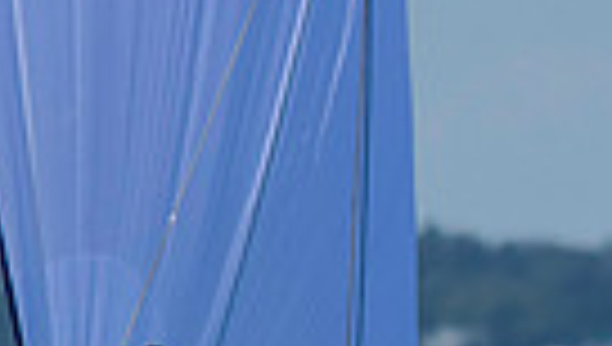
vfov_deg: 0.6
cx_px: 886
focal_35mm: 2008
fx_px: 32637
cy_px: 663
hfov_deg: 1.1
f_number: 5.6
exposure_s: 1/3200
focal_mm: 300
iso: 320
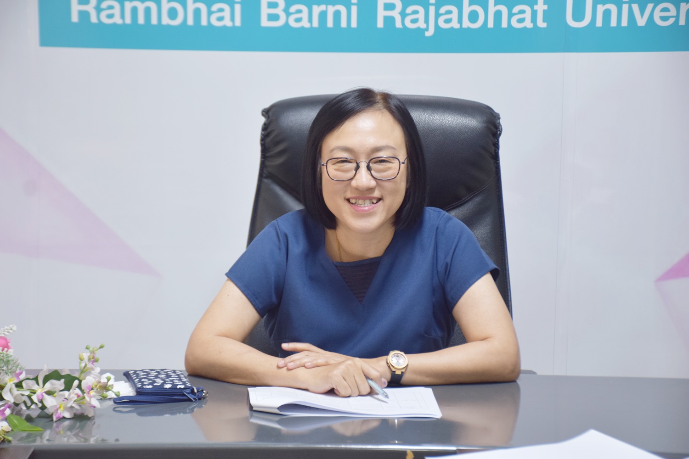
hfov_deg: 19.5
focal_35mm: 105
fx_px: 2009
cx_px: 344
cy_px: 230
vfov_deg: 13.0
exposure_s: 1/60
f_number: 5
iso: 640
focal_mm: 70
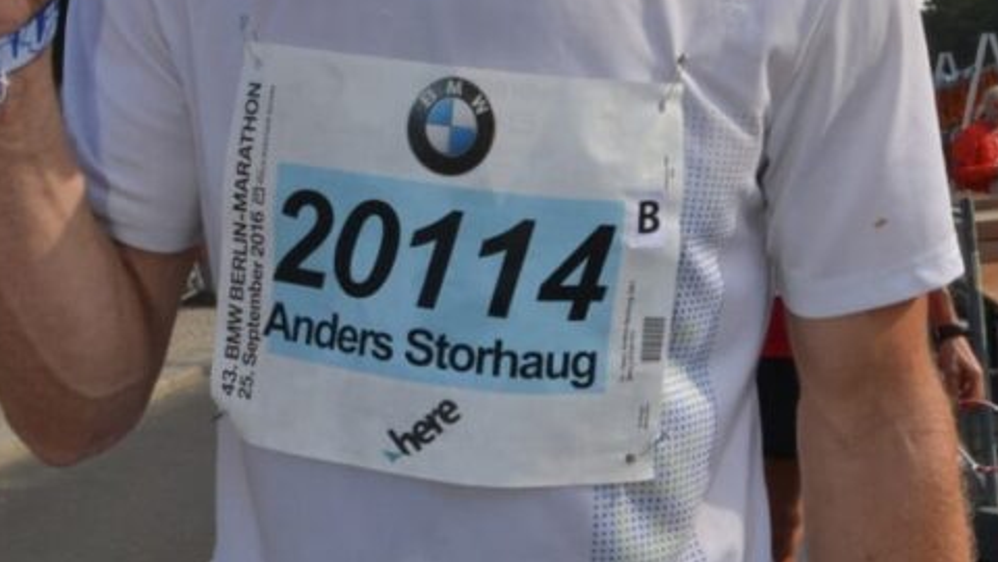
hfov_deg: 31.4
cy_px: 67
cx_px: 521
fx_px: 1773
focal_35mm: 67
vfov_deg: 17.7
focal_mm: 20
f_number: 16
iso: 400
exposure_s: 1/200
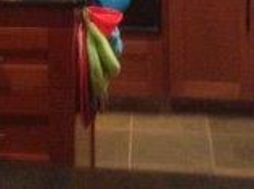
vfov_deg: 10.4
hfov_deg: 14.7
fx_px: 982
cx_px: 50
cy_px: -144
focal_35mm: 134
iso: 250
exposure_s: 1/17
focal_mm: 3.3
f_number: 2.4
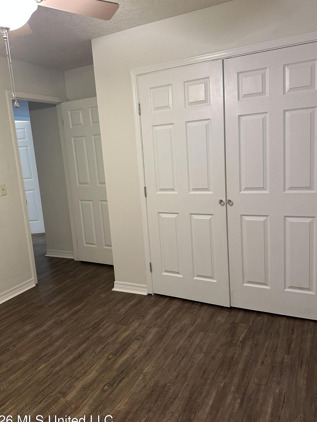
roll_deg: +3.7
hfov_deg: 51.3
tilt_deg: -8.1
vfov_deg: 65.3
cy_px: 205
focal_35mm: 27
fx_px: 330
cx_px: 151
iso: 320
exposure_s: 1/60
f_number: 1.78
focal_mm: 6.86
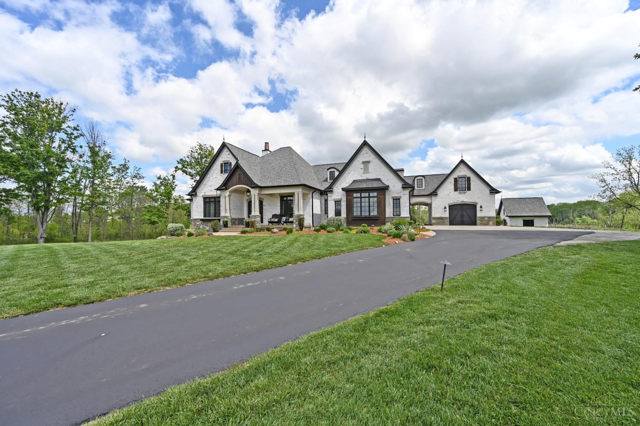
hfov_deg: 104.3
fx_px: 249
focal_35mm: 14
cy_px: 213
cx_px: 320
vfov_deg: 81.2
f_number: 7.1
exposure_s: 1/400
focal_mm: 14
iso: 100
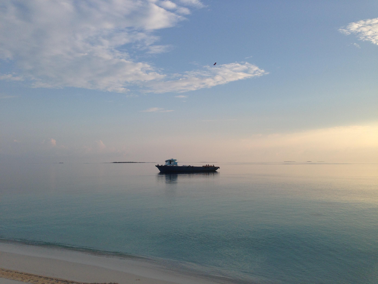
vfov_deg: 42.9
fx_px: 360
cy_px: 142
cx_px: 189
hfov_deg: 55.4
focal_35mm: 33
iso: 50
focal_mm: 4.12
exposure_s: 1/1043
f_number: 2.4
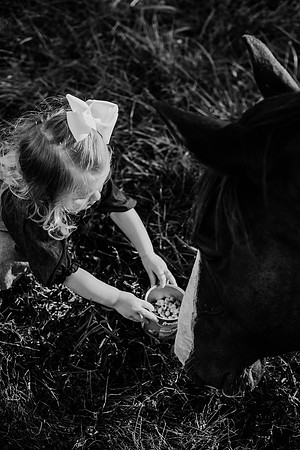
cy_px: 225
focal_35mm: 50
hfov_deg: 27.0
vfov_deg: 39.6
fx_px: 625
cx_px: 150
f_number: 2.8
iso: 200
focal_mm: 50
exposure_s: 1/800
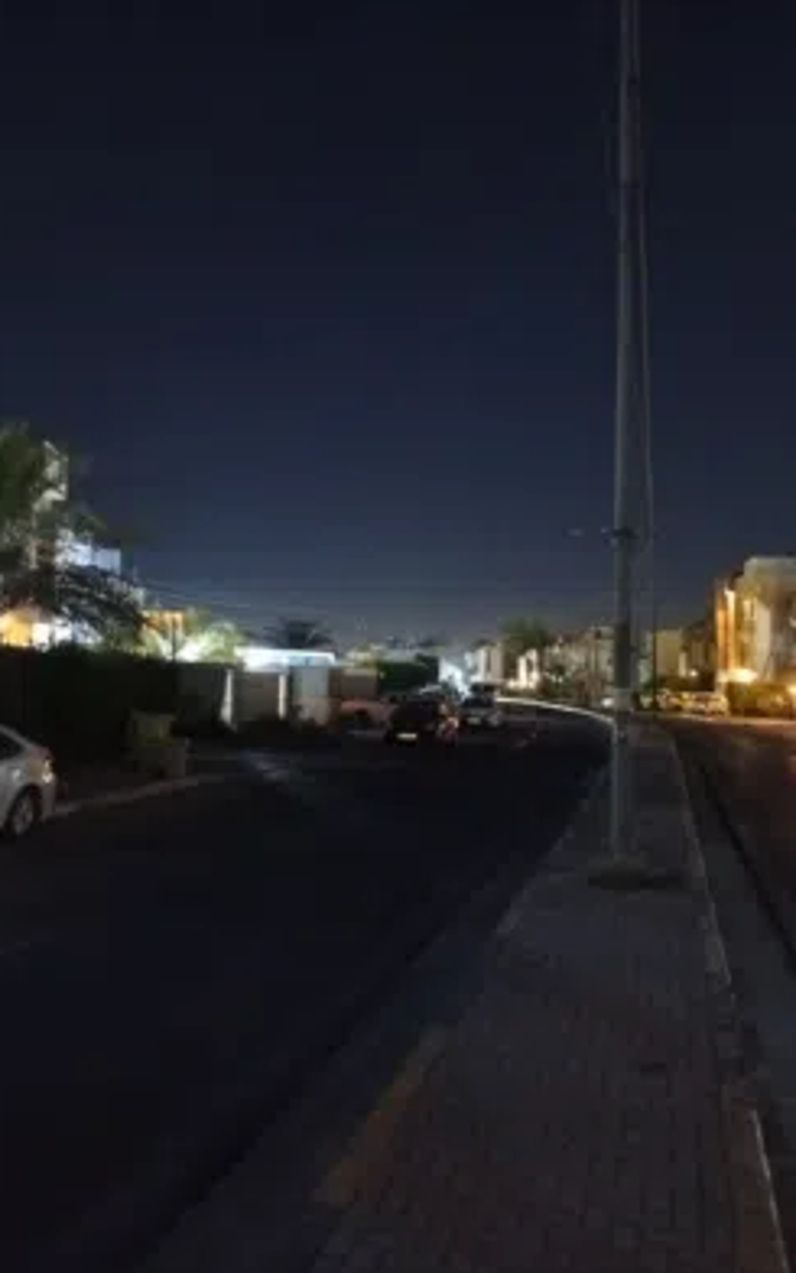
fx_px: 972
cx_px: 387
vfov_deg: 66.5
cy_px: 640
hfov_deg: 44.5
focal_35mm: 28
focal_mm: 3.96
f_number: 1.8
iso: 6350
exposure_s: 1/14.3
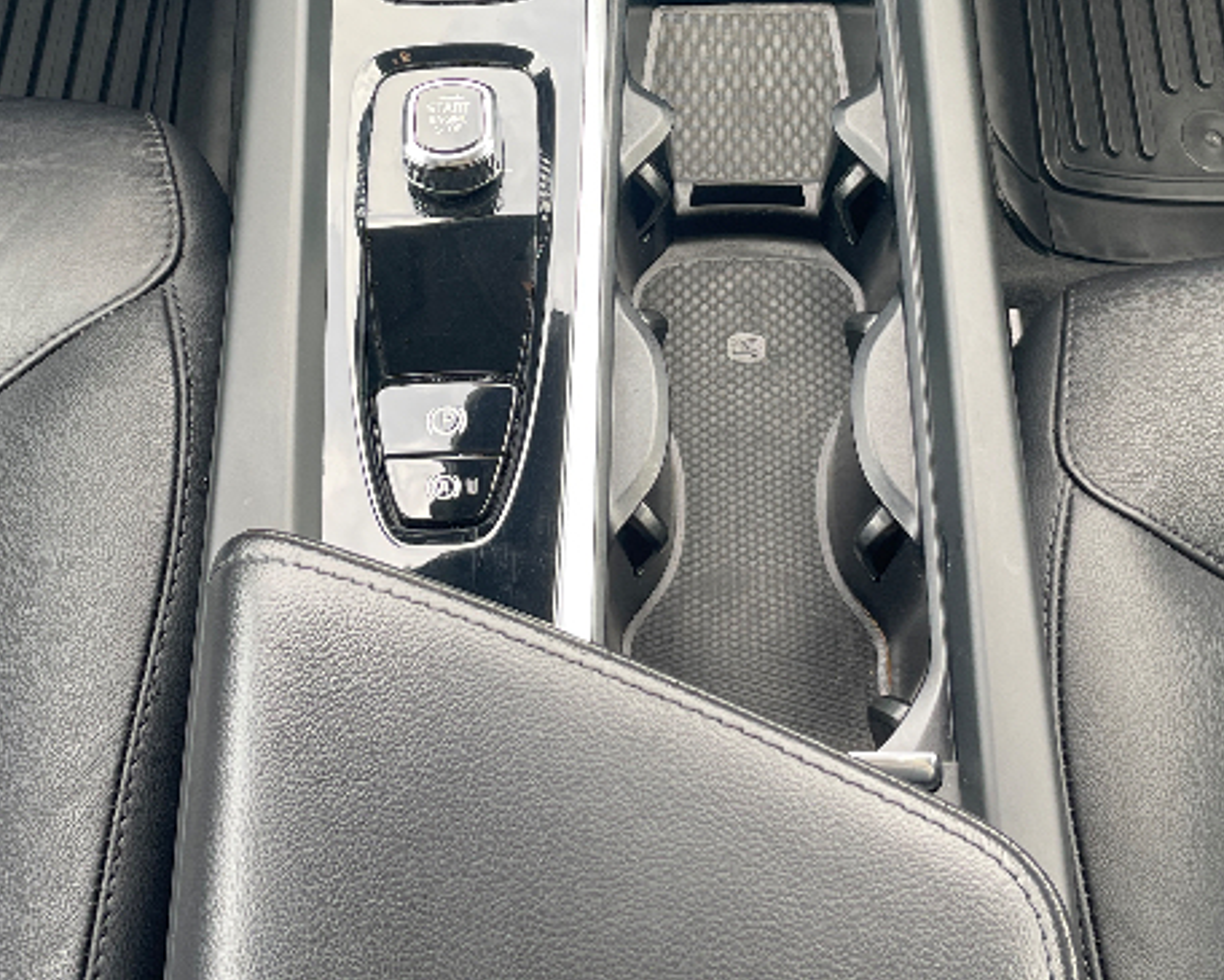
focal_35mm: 57
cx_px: 607
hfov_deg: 33.0
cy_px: 67
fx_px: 2065
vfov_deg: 25.7
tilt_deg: -58.3
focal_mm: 4.2
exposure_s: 1/121
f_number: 1.6
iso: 50
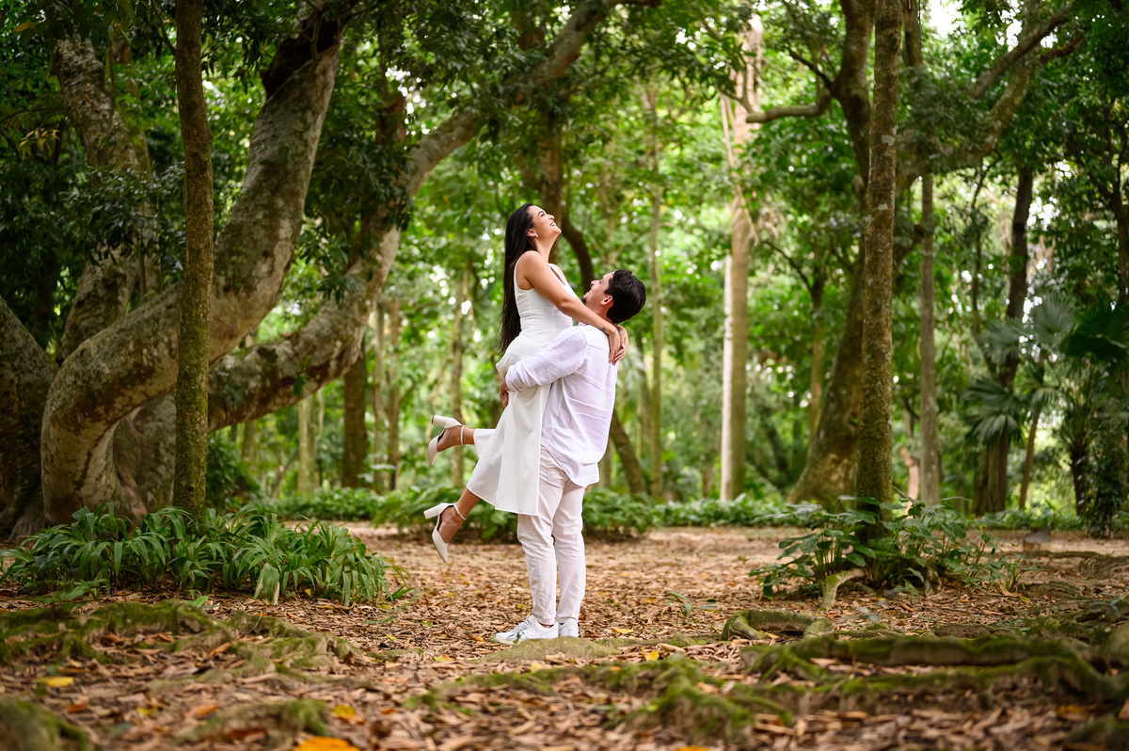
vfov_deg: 26.9
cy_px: 376
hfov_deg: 39.6
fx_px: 1567
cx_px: 564
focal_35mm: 50
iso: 2500
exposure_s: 1/640
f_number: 1.8
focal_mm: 50
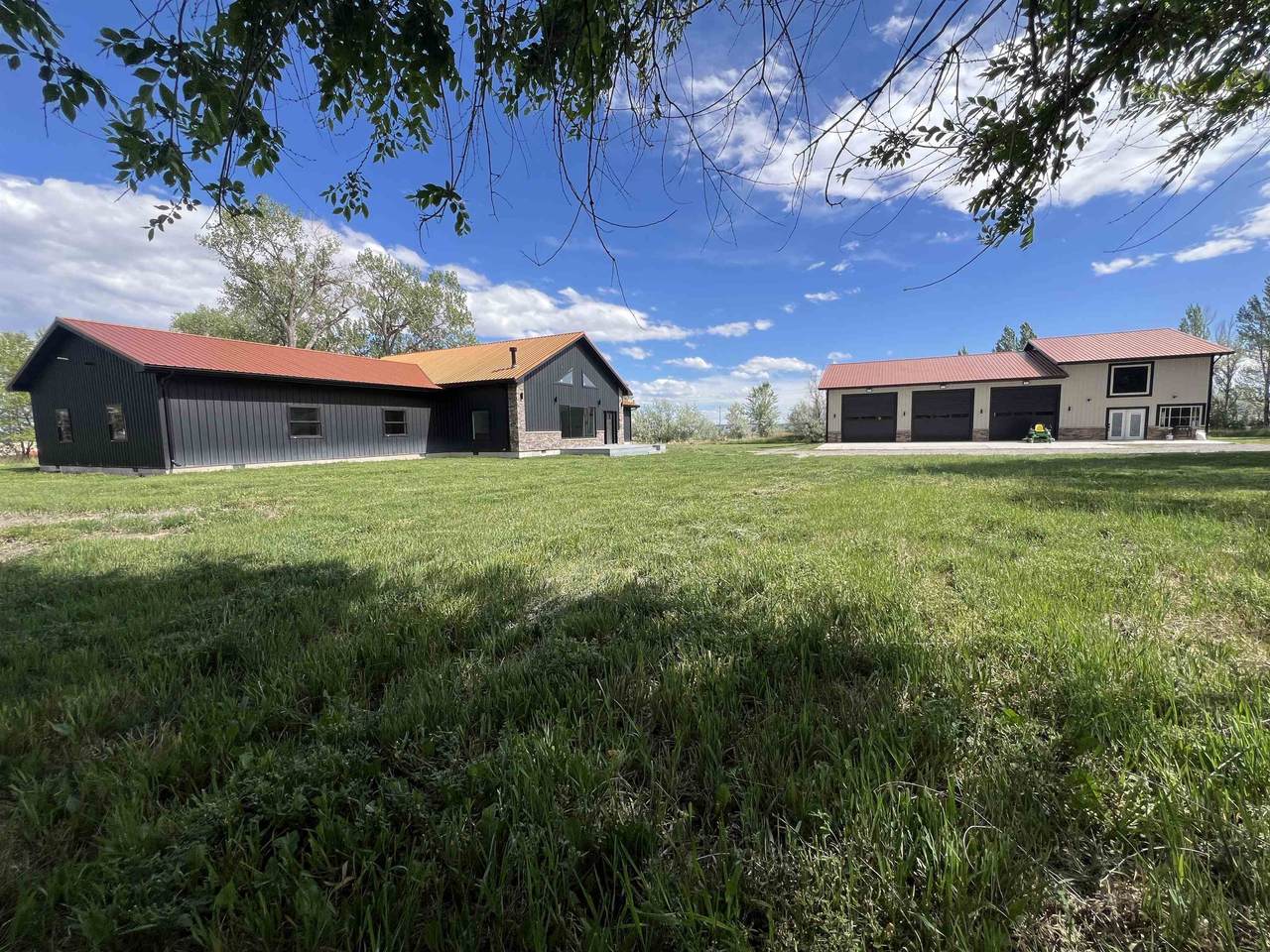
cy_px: 476
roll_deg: +1.4
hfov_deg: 106.2
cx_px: 635
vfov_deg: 89.9
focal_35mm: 13
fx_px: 477
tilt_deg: -5.3
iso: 32
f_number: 1.8
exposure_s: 1/1357
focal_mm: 1.57
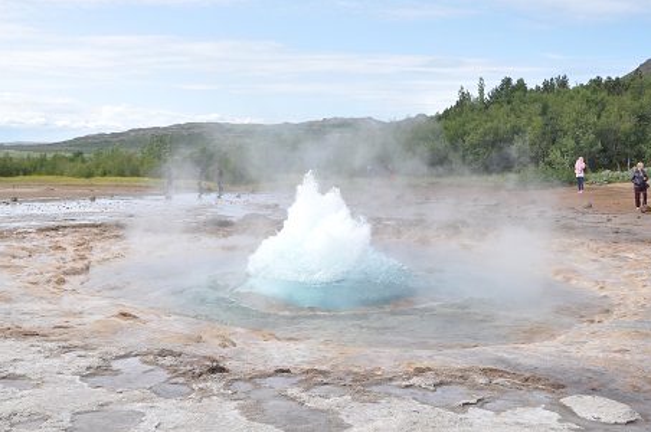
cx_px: 340
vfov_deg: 30.3
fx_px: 795
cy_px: 170
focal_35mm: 44
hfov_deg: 44.5
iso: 400
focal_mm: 22
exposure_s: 1/1600
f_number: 6.3
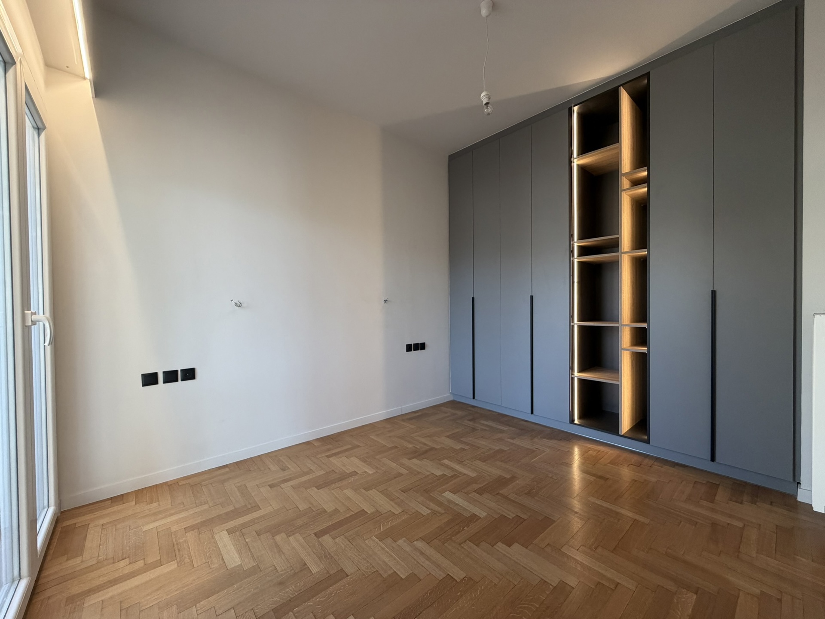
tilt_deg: -1.3
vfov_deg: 85.7
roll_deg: +0.6
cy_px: 310
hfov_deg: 102.1
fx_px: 334
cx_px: 412
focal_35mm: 14
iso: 250
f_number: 2.2
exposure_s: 1/121
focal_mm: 2.22
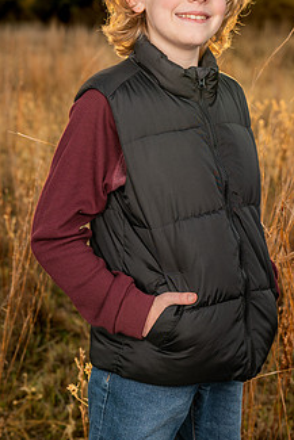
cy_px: 146
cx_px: 176
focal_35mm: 83
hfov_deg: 16.5
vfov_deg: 24.3
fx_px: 1016
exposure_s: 1/200
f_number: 5
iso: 125
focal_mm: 60
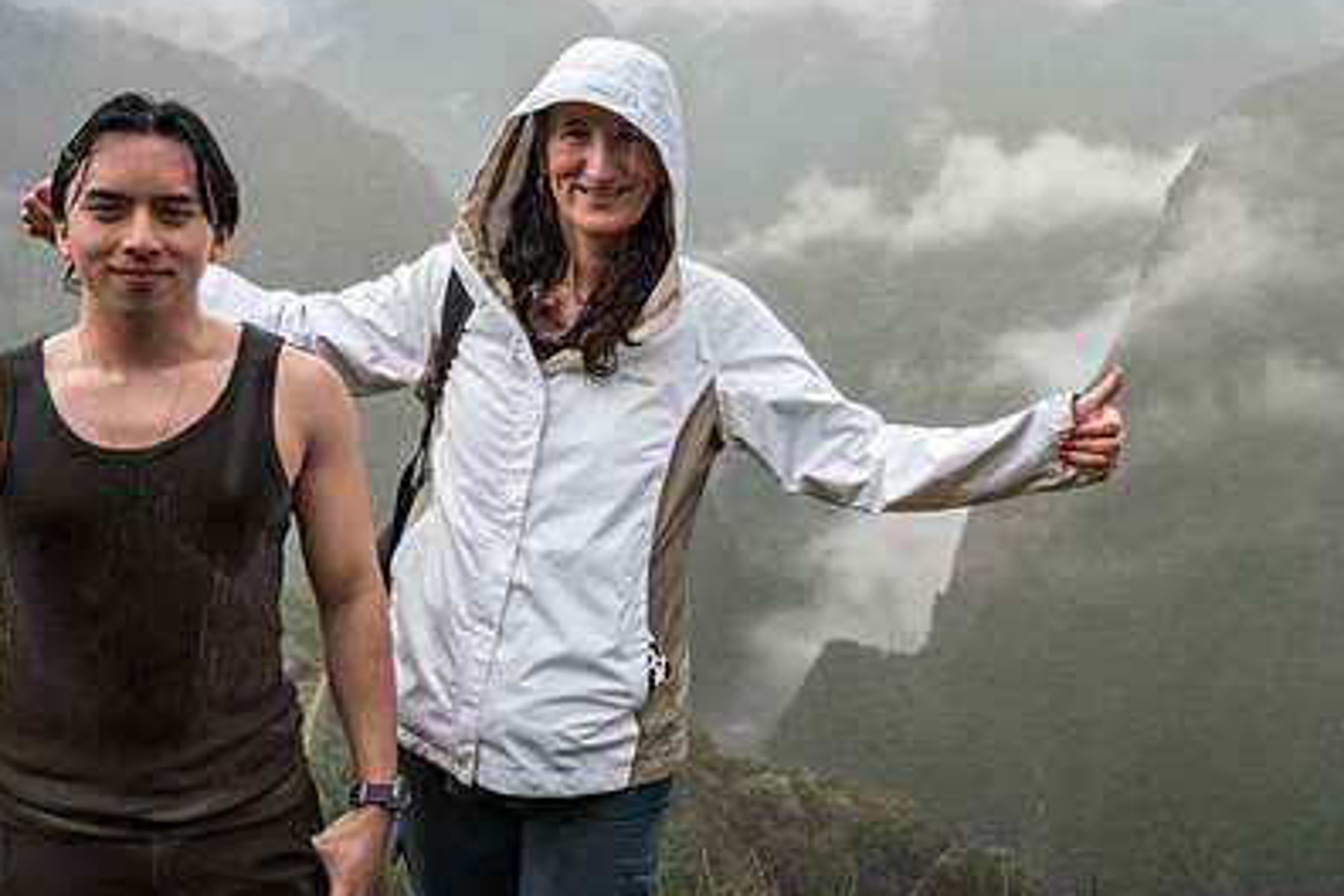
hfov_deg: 46.8
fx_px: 1531
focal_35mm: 41
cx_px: 865
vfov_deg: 32.3
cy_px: 283
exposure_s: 1/200
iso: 640
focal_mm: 28
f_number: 13
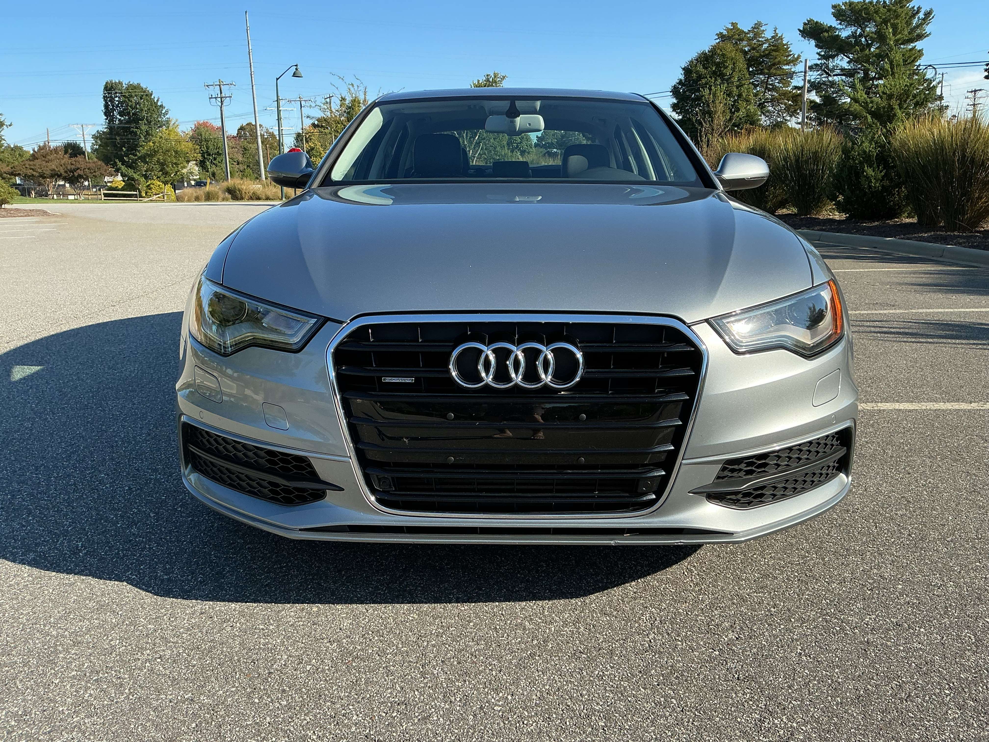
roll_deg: +1.2
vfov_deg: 48.2
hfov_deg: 61.7
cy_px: 371
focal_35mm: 29
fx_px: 829
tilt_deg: -13.2
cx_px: 494
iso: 25
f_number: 1.8
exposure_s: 1/1035
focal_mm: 3
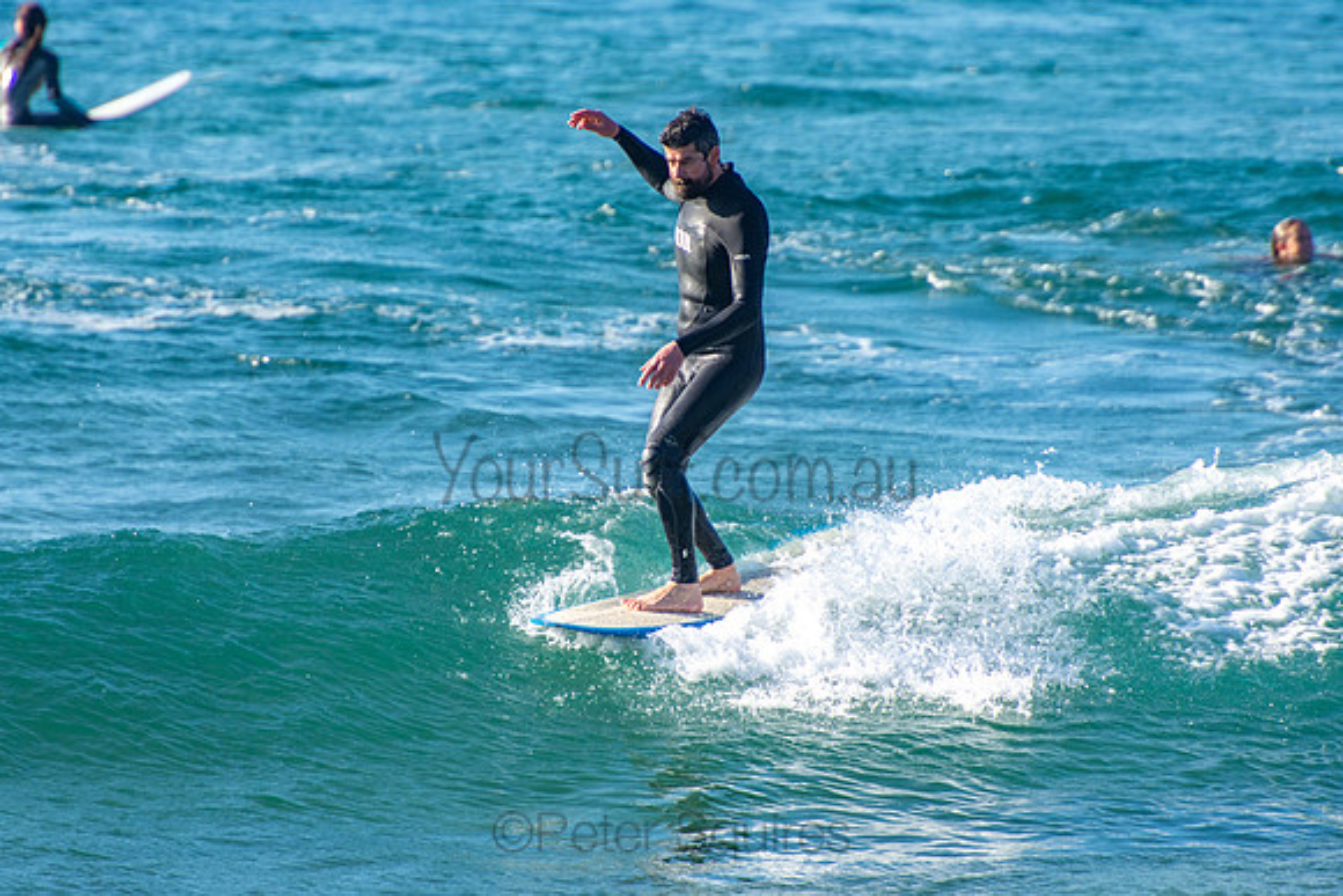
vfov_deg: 2.3
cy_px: 448
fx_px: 22388
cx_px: 672
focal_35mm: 600
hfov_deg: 3.4
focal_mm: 400
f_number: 5.6
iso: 450
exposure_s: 1/1250
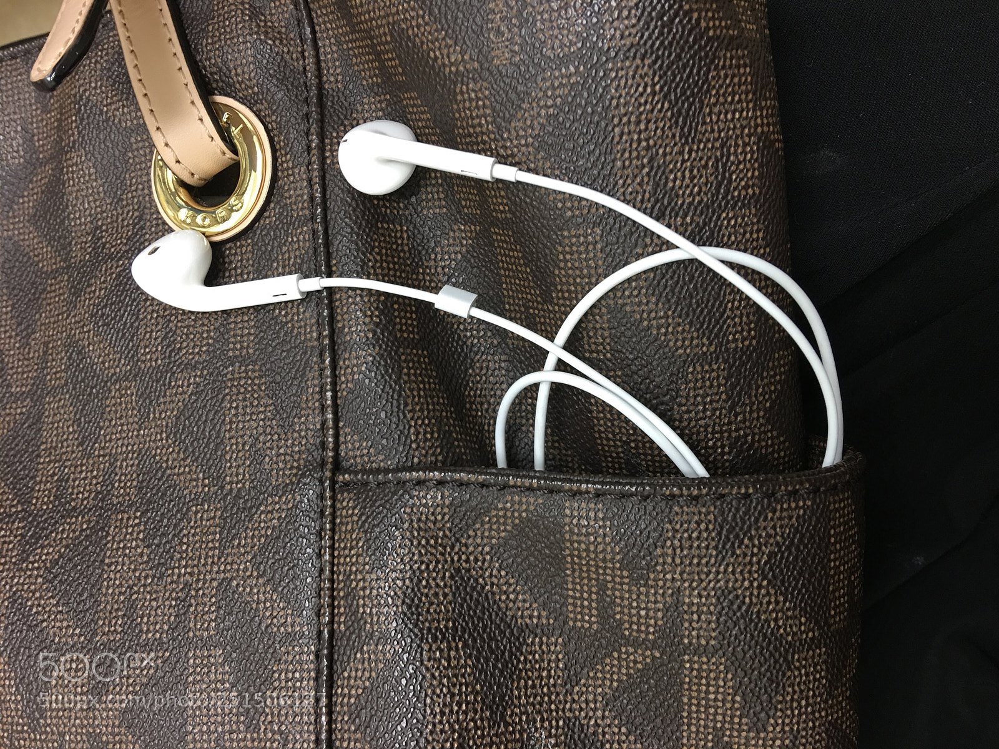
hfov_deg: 61.7
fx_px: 837
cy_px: 374
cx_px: 500
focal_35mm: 29
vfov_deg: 48.2
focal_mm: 4.15
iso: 50
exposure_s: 1/15
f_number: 2.2
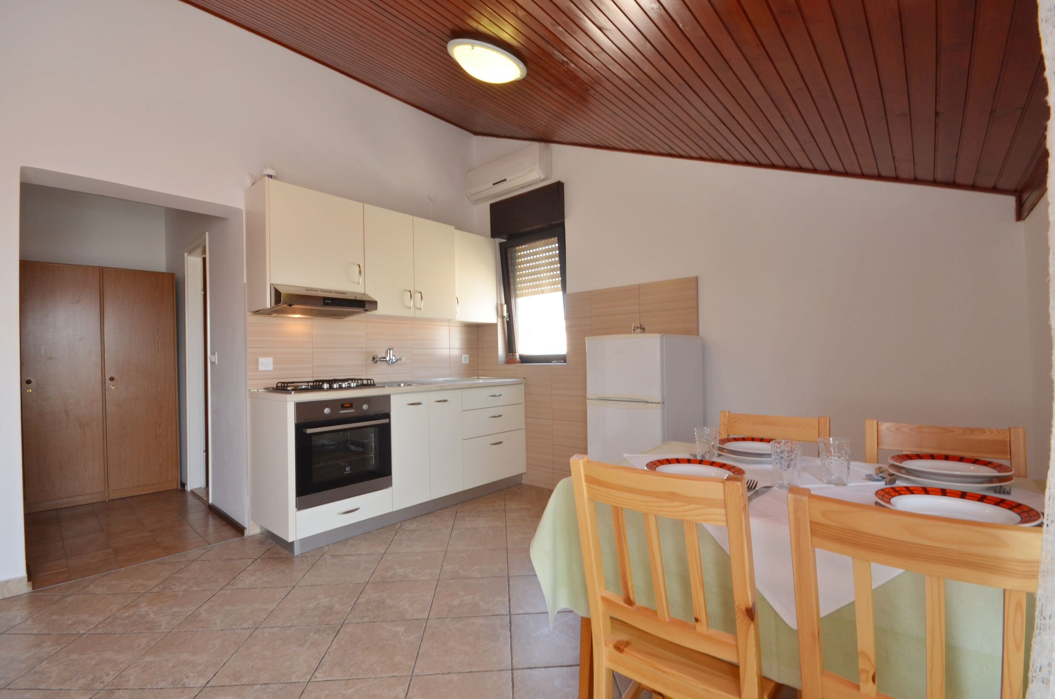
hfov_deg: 100.5
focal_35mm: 15
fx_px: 439
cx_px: 528
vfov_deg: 77.1
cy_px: 350
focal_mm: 10
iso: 320
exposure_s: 1/20
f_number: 10
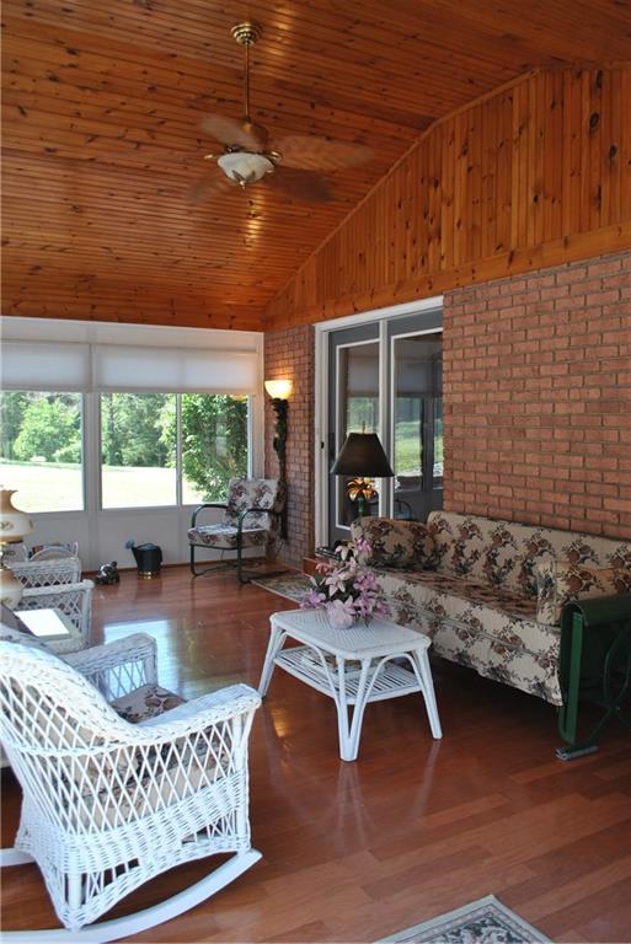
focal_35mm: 27
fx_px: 709
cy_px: 472
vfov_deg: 67.4
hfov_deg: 48.0
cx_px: 316
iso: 200
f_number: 4.5
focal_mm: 18
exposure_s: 1/80
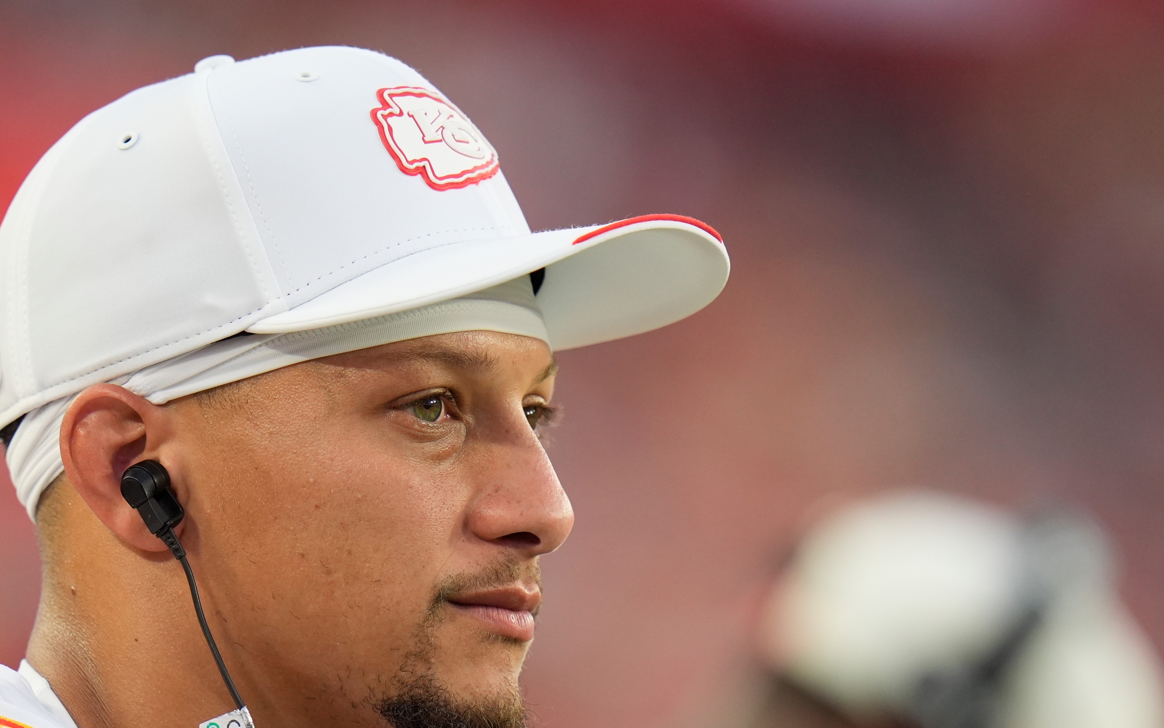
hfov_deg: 3.1
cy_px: 636
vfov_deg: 2.0
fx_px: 21318
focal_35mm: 672
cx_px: 450
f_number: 3.2
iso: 1250
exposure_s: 1/1250
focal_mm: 400
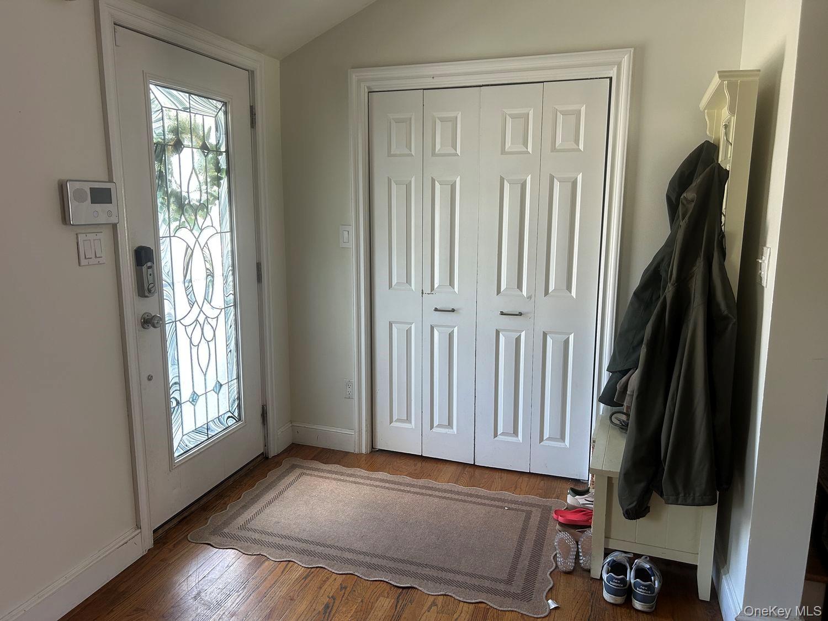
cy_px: 310
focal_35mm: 26
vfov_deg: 53.1
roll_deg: -0.4
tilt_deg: -11.3
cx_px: 414
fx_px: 622
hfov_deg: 67.3
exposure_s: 1/121
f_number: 1.5
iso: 125
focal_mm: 5.7
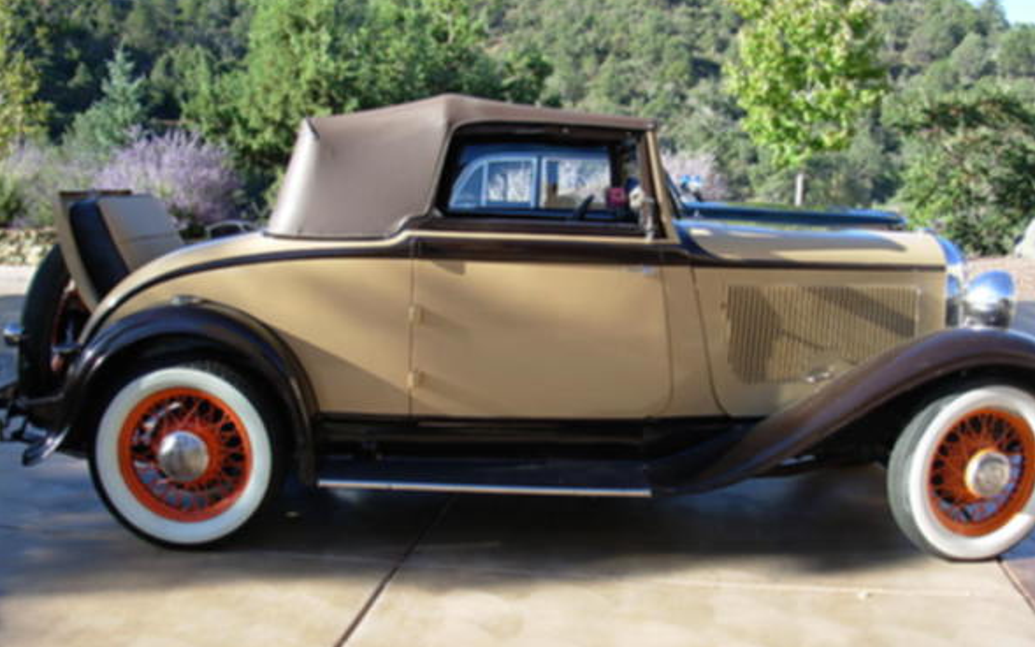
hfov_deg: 48.2
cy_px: 359
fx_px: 1156
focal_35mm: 41
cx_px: 524
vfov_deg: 31.2
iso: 50
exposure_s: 1/304
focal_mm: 6.3
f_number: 2.9
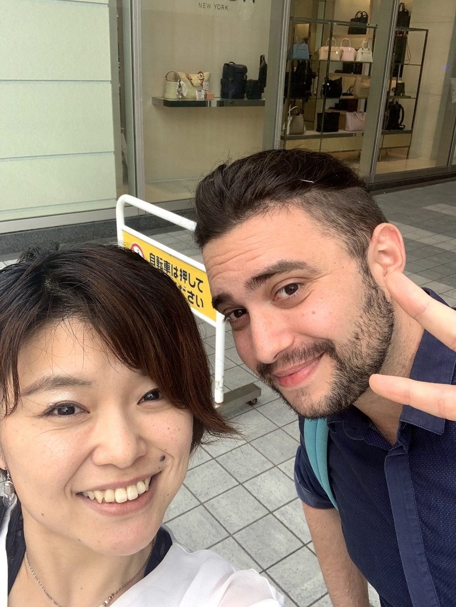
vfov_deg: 56.8
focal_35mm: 32
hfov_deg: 44.2
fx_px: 562
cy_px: 304
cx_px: 228
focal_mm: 2.87
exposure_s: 1/301
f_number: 2.2
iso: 16
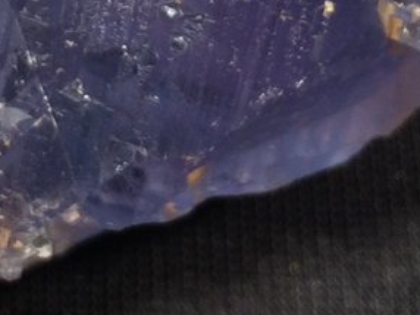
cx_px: -75
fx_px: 1967
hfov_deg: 11.9
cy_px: -338
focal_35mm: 162
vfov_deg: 8.6
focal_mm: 4.15
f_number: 2.2
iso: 32
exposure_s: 1/120
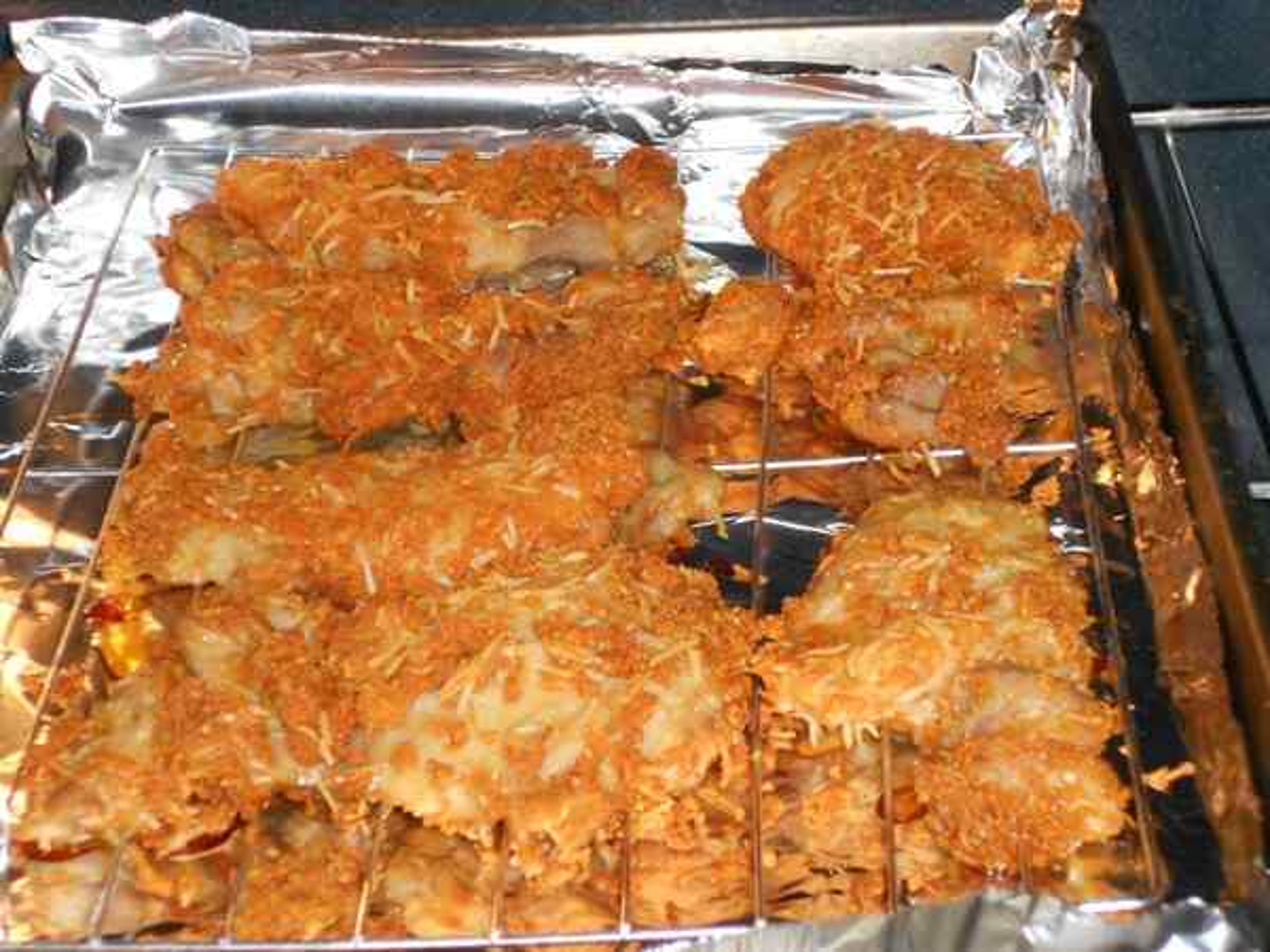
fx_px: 3632
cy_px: 476
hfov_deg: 19.8
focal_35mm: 99
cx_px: 635
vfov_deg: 14.9
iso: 200
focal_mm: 17.6
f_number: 5.5
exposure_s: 1/60
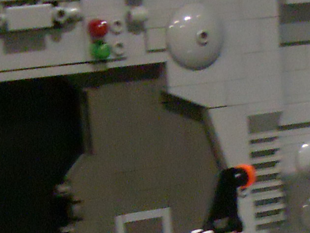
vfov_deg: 7.6
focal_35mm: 191
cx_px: 711
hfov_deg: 9.4
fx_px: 1710
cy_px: 369
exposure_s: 1/10
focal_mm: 6.3
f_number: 2.8
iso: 200
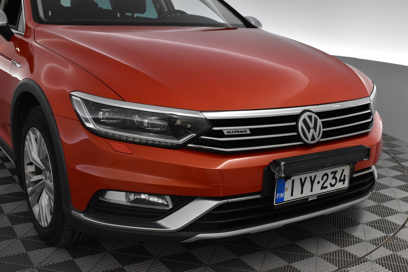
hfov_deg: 45.0
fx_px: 493
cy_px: 136
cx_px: 204
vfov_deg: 30.9
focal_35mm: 44
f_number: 6.3
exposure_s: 1/160
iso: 3200
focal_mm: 29
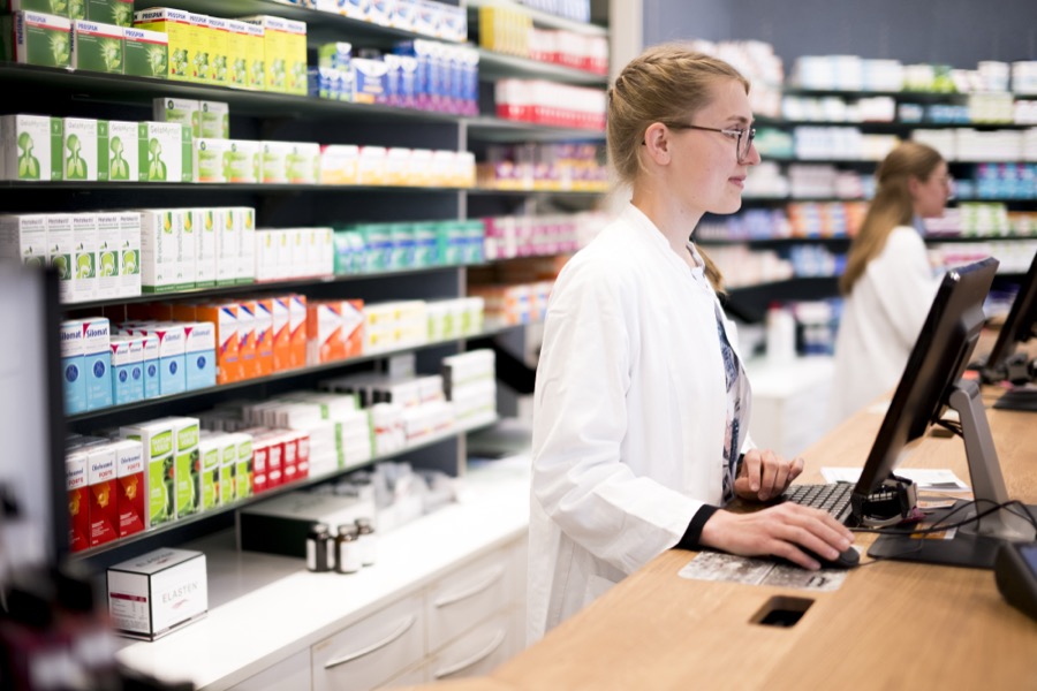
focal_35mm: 50
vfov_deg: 27.0
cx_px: 518
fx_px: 1440
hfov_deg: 39.6
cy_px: 346
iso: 1000
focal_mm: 50
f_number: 1.4
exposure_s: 1/400
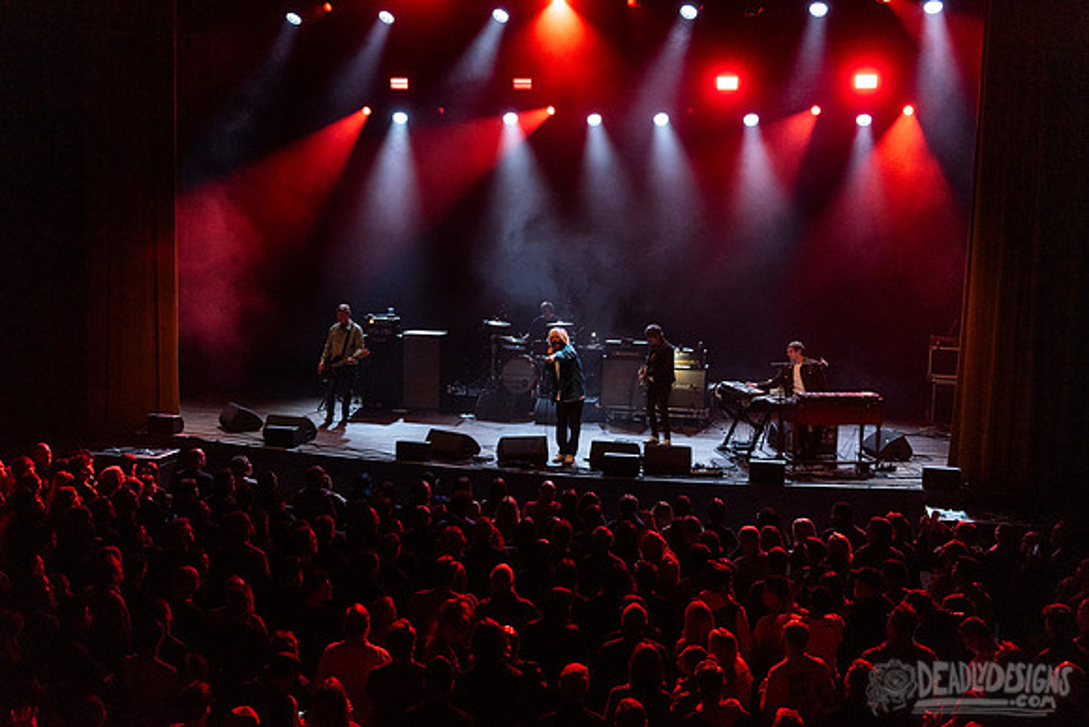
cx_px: 544
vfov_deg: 34.6
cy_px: 364
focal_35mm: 39
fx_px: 1168
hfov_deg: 50.0
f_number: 3.2
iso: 2500
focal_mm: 36
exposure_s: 1/250
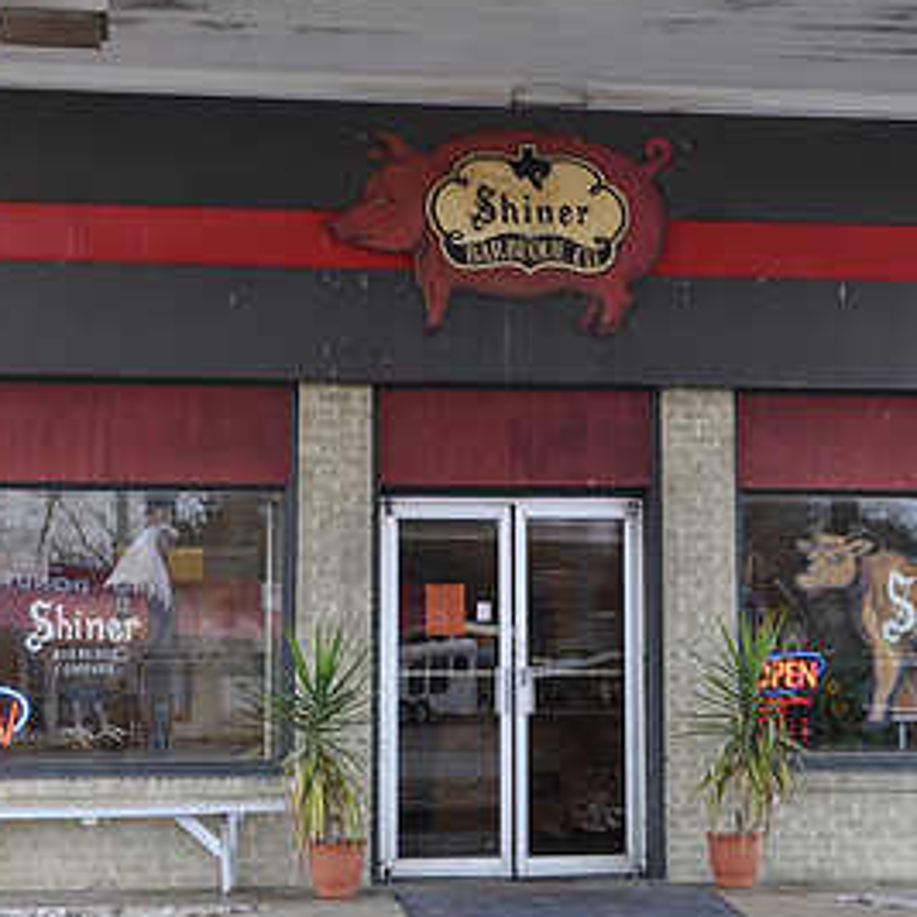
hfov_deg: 20.9
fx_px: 2488
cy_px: 366
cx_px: 512
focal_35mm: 83
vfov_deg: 20.9
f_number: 6.3
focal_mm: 30
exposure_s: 1/40
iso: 200
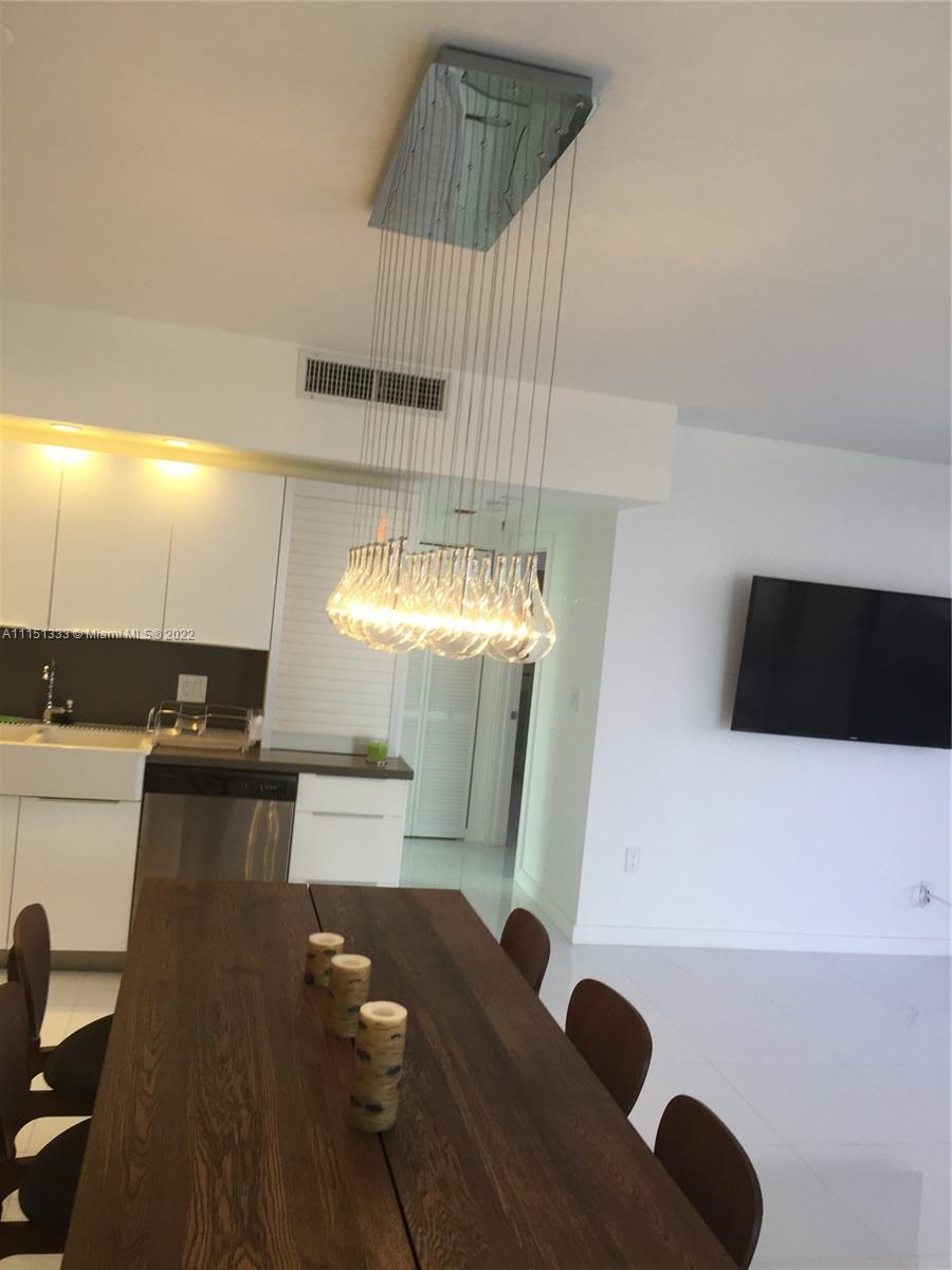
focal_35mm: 29
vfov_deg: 61.7
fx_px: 1063
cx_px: 476
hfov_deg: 48.2
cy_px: 635
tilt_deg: -0.7
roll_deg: -5.1
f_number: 2.2
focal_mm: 4.15
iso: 50
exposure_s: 1/100
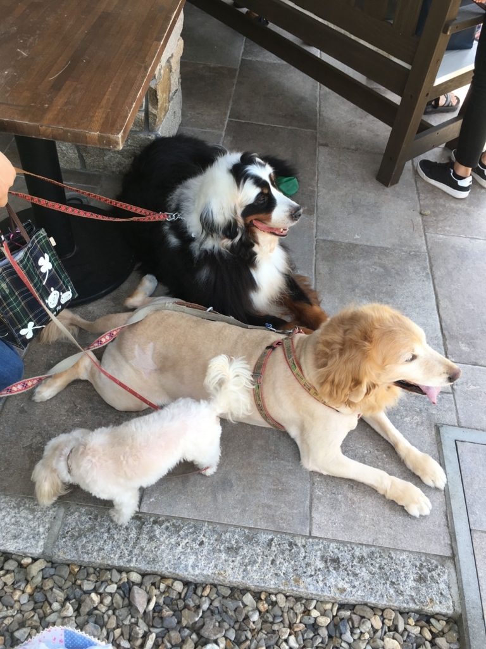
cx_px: 243
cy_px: 324
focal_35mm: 29
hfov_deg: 48.2
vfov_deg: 61.7
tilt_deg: -49.6
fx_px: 543
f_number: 2.2
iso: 25
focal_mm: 4.15
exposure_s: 1/129
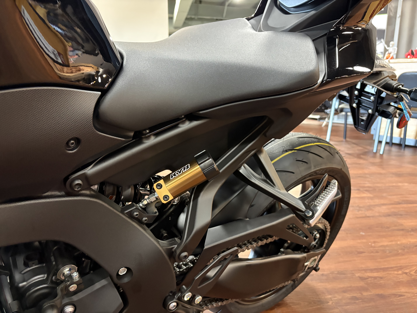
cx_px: 208
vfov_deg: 53.1
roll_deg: +0.1
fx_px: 313
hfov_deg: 67.3
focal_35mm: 26
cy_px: 156
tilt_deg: -12.8
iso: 500
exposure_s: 1/30
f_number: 1.6
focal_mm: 5.96
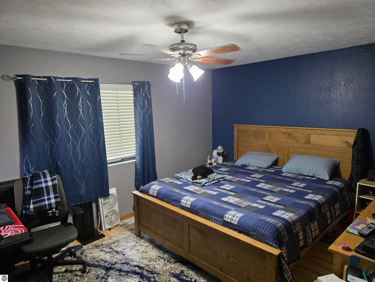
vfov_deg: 58.9
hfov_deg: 73.9
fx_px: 249
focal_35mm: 23
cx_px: 188
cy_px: 141
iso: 800
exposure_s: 1/120
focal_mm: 6.3
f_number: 1.7
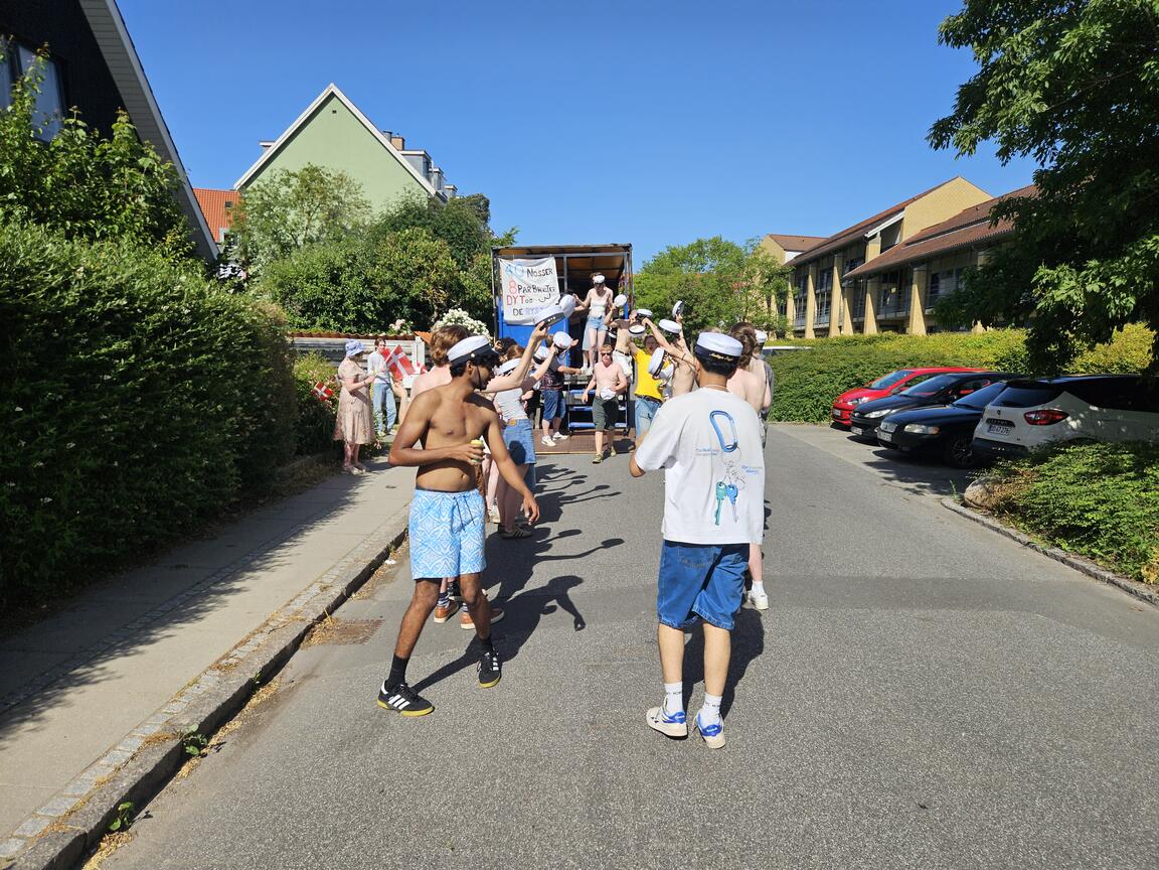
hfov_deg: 73.9
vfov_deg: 58.9
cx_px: 580
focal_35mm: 23
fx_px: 770
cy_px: 435
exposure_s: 1/3067
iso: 25
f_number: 1.8
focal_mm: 5.4
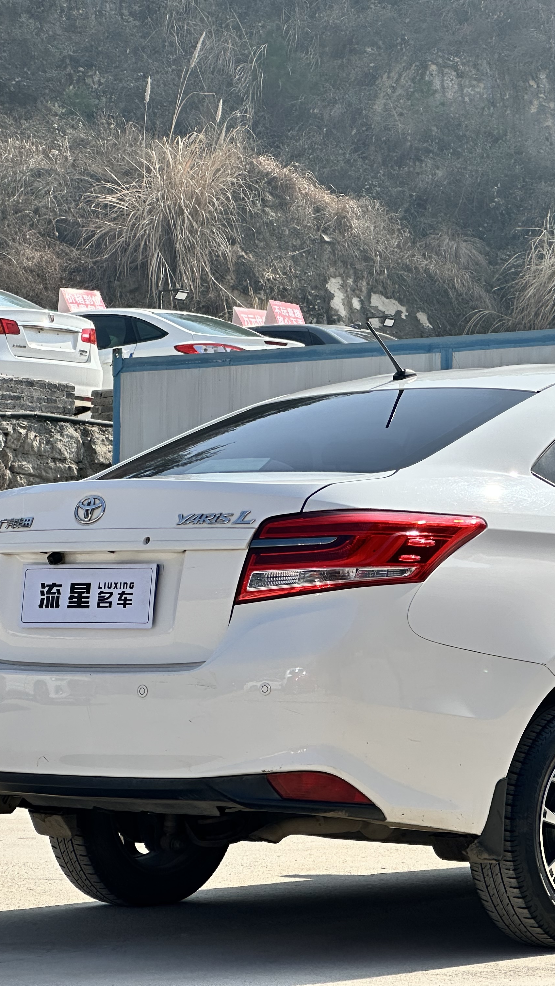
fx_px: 2930
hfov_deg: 10.7
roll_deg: -0.2
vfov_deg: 19.1
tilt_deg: +1.8
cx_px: 525
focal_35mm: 112
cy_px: 493
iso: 32
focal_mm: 9
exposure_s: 1/797
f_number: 2.8
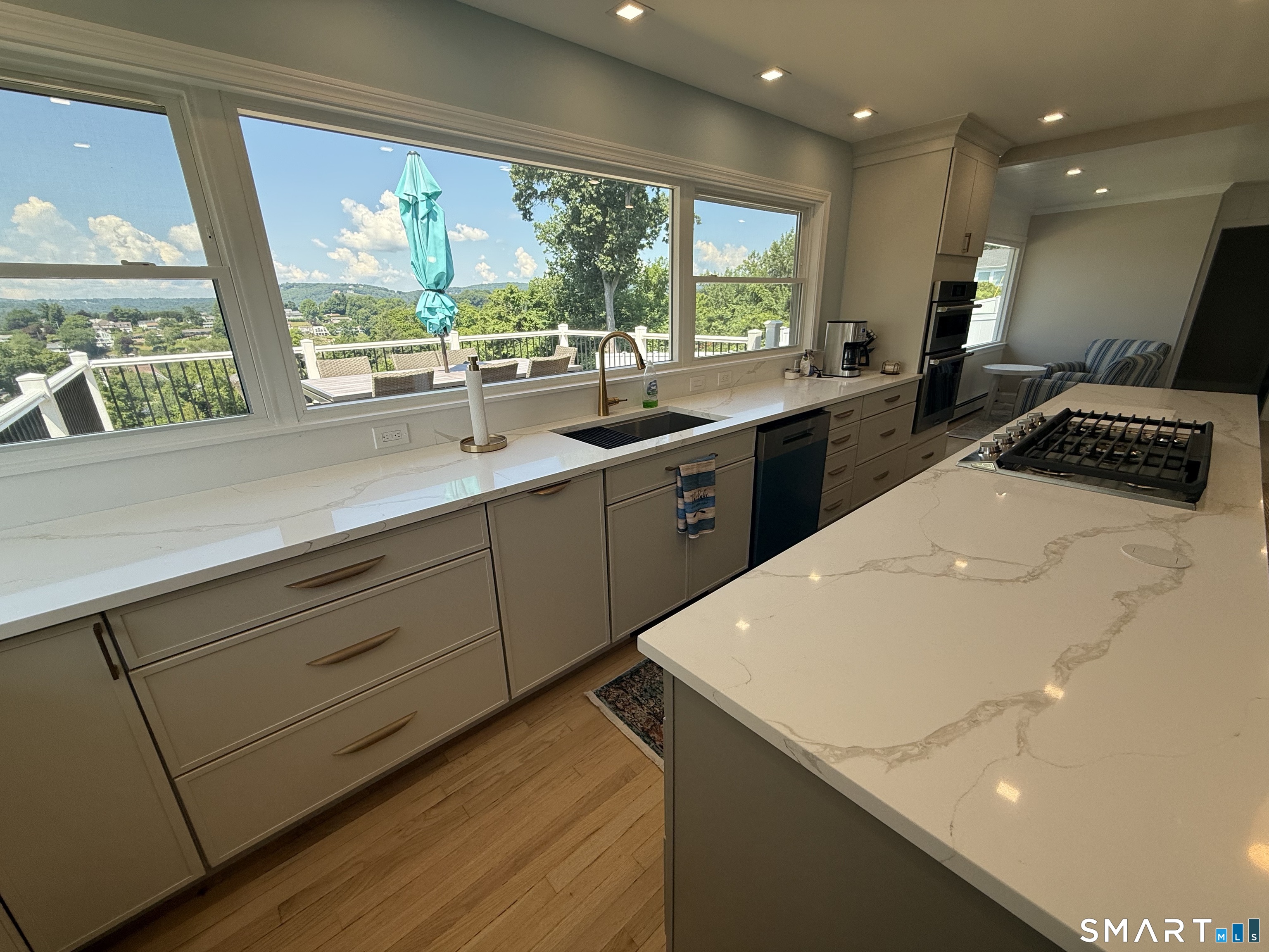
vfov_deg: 85.7
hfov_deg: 102.1
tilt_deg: -18.5
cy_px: 476
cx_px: 634
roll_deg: +1.2
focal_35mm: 14
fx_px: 513
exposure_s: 1/347
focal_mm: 2.22
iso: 64
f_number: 2.2
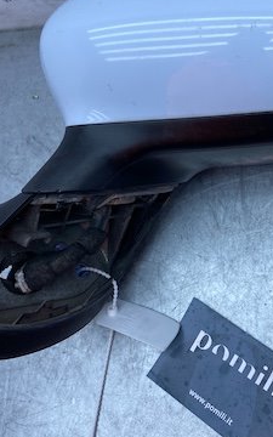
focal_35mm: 49
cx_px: 192
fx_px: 583
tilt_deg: -59.5
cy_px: 144
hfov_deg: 26.1
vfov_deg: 40.5
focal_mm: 4.25
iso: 32
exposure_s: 1/1082
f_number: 1.8
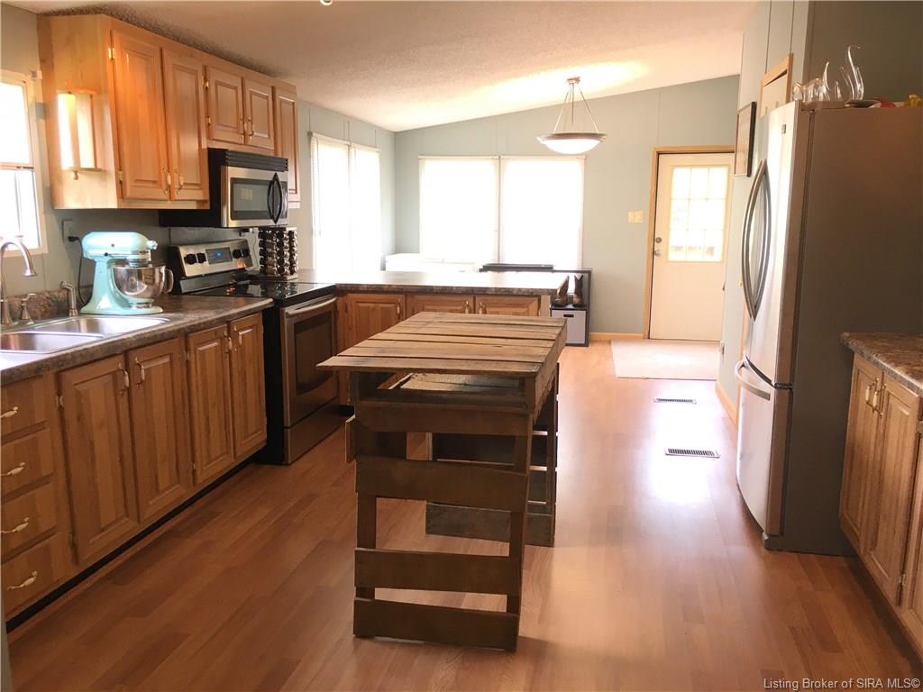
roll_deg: -0.3
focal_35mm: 29
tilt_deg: -9.1
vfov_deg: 48.2
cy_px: 346
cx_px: 462
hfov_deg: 61.7
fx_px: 773
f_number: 2.2
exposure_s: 1/30
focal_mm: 4.15
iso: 50
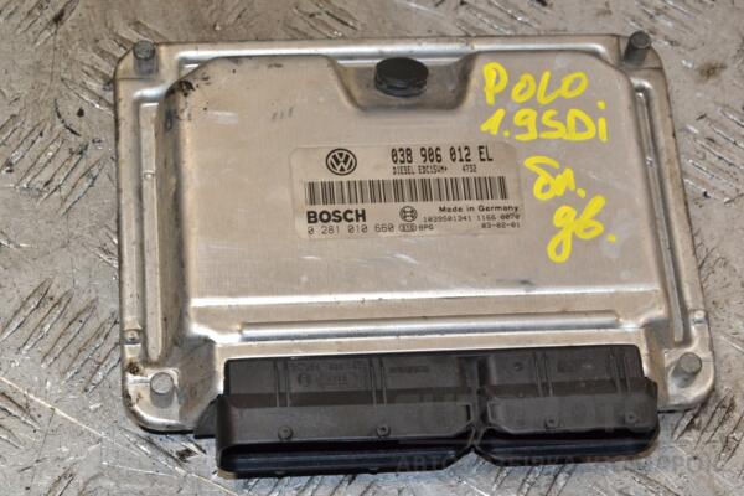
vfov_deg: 13.0
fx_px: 2170
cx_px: 372
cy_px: 248
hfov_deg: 19.5
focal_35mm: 105
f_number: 10
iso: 800
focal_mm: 70
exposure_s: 1/200
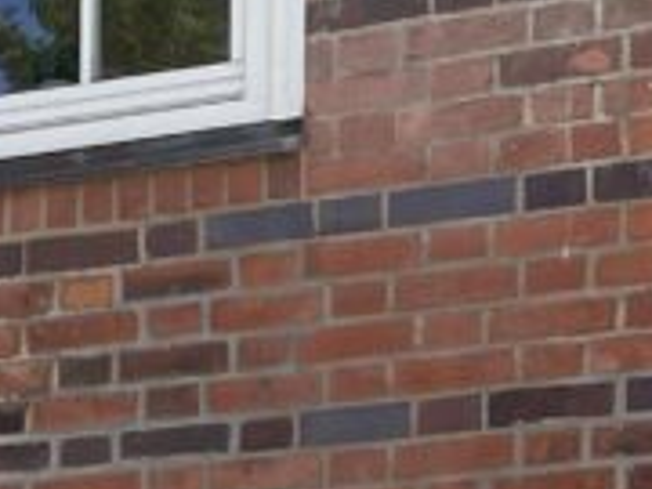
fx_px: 2788
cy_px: 1184
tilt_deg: +0.7
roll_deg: +0.1
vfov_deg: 9.0
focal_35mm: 148
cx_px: -91
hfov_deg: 13.1
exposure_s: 1/1511
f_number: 1.6
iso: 32
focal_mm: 4.2
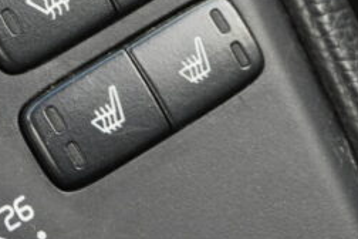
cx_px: 75
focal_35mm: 309
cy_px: 9
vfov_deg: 4.4
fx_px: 3073
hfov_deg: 6.7
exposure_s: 1/80
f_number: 4
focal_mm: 18.9
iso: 100
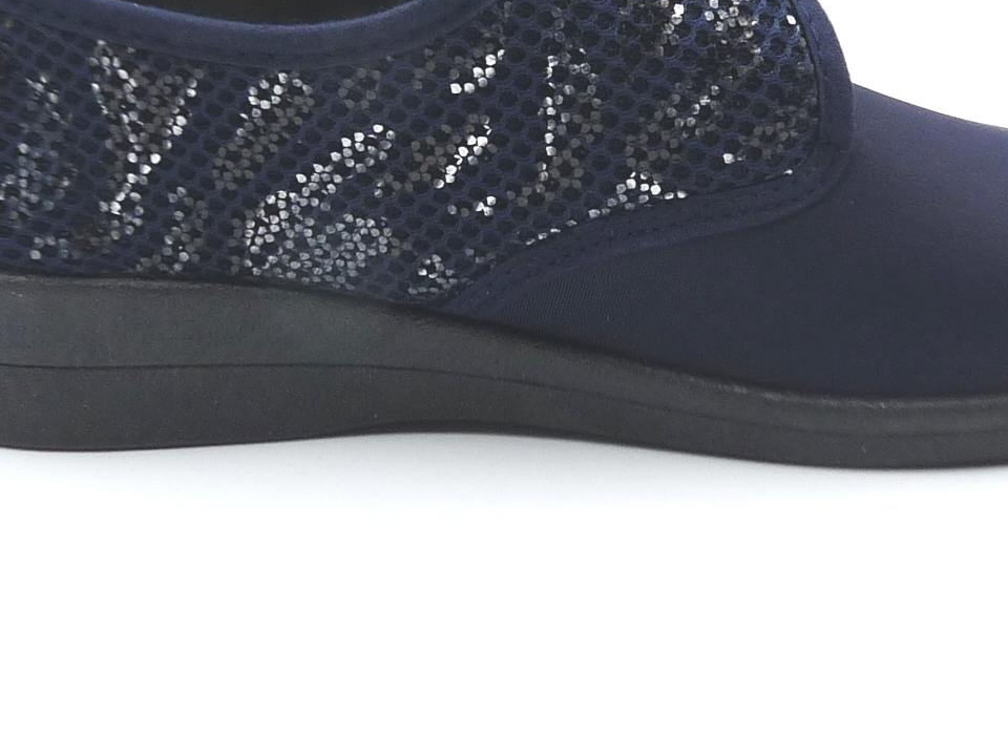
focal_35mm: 80
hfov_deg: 24.4
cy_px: 148
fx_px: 2330
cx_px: 613
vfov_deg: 18.3
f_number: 4
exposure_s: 1/200
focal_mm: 4.8
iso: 100
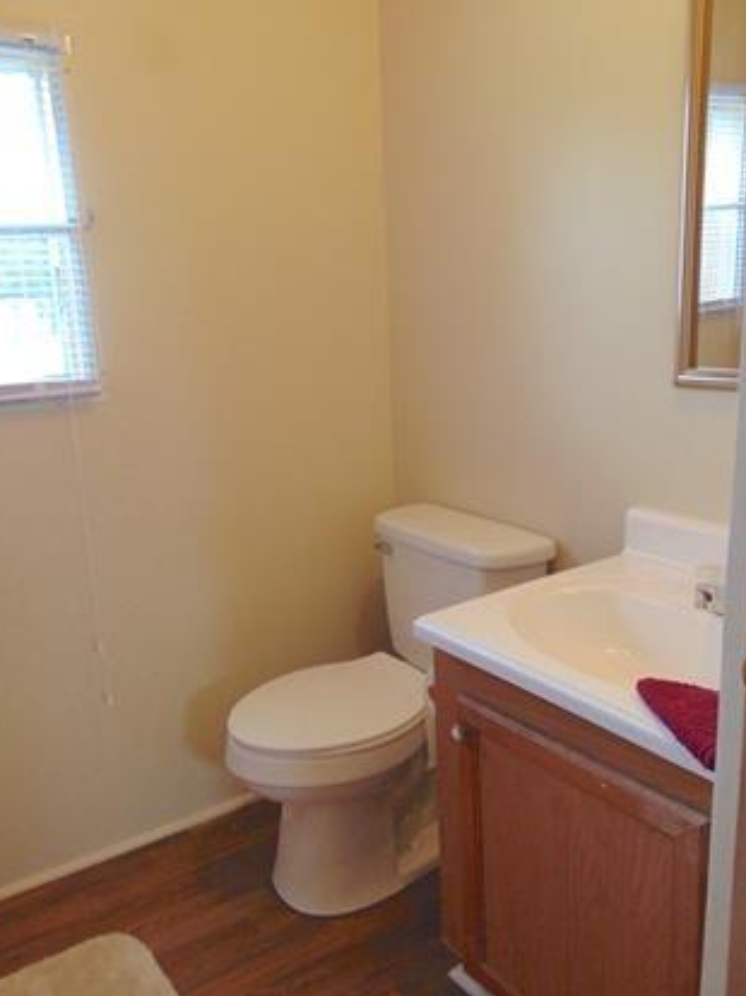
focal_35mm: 29
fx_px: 834
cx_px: 322
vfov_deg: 61.7
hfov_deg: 48.1
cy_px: 498
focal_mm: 4.5
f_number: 3
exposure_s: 1/30
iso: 250
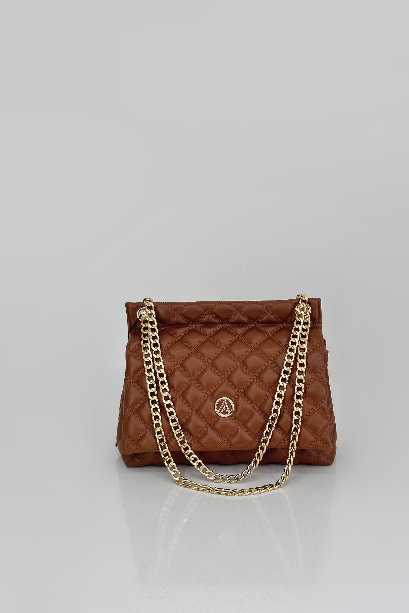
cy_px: 306
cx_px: 225
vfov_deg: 39.6
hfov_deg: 27.0
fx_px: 852
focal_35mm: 50
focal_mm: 6.86
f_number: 1.78
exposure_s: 1/318
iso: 64
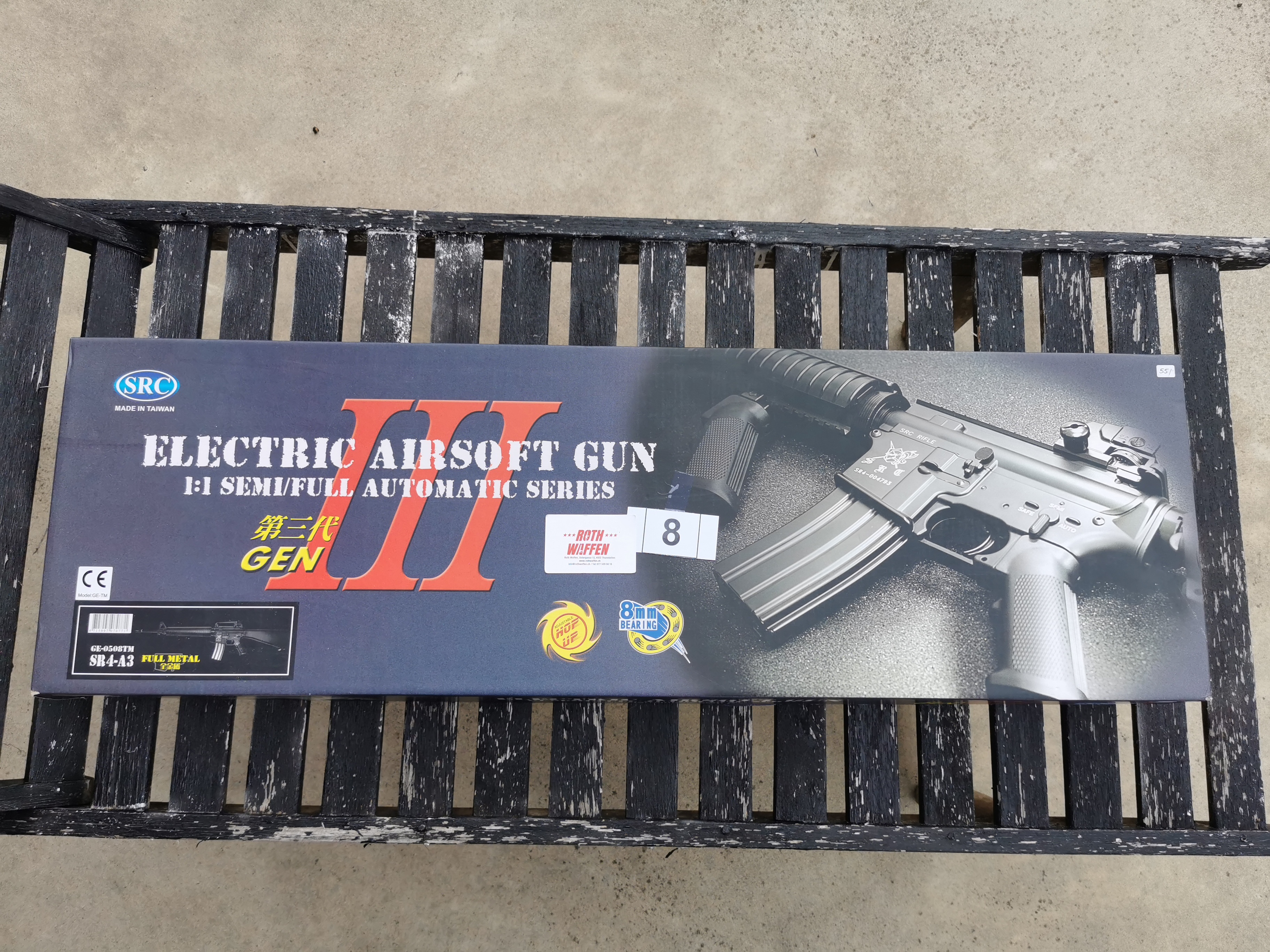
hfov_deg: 65.3
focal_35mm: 27
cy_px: 476
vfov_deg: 51.4
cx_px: 635
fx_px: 991
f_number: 1.6
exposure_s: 1/1546
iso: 50
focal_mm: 5.56
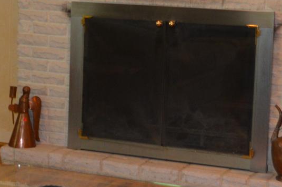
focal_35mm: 126
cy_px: 66
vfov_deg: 10.8
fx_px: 986
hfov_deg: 15.9
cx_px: -21
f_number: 3.8
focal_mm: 22
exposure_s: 1/60
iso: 560
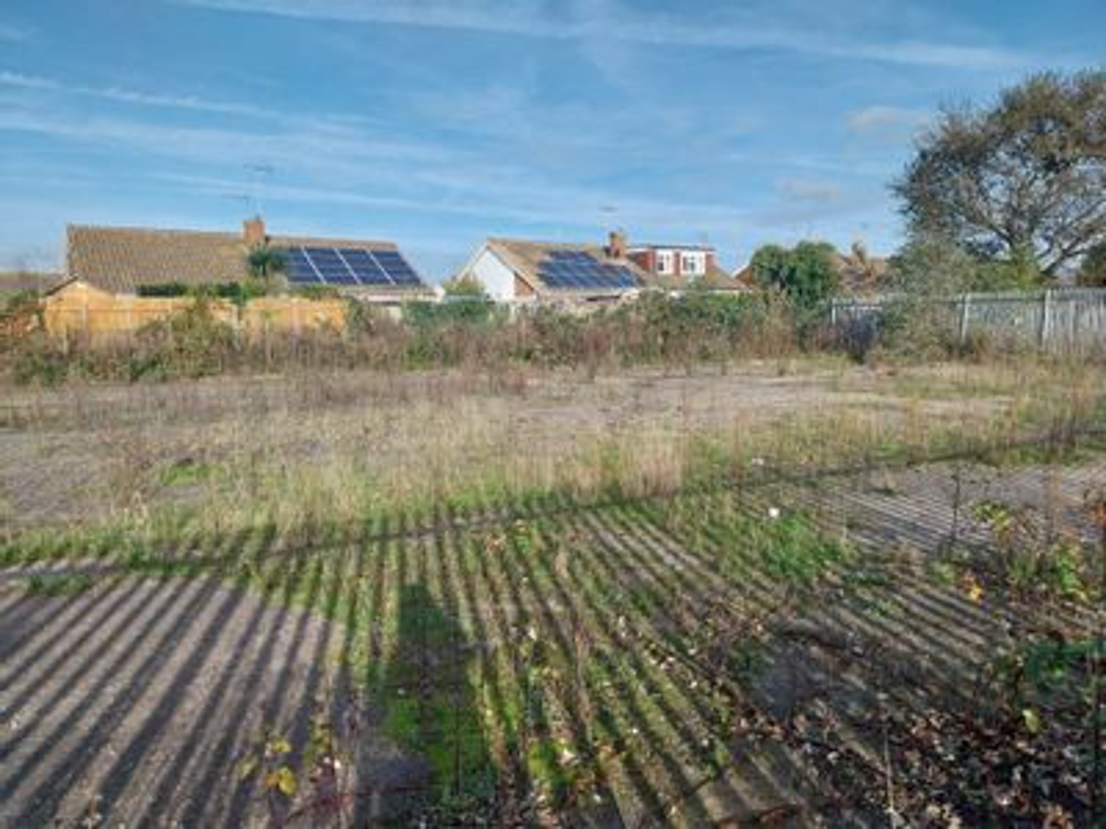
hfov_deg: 67.3
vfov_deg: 53.1
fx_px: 831
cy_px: 414
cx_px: 553
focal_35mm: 26
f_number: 1.8
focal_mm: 4
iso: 25
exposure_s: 1/716
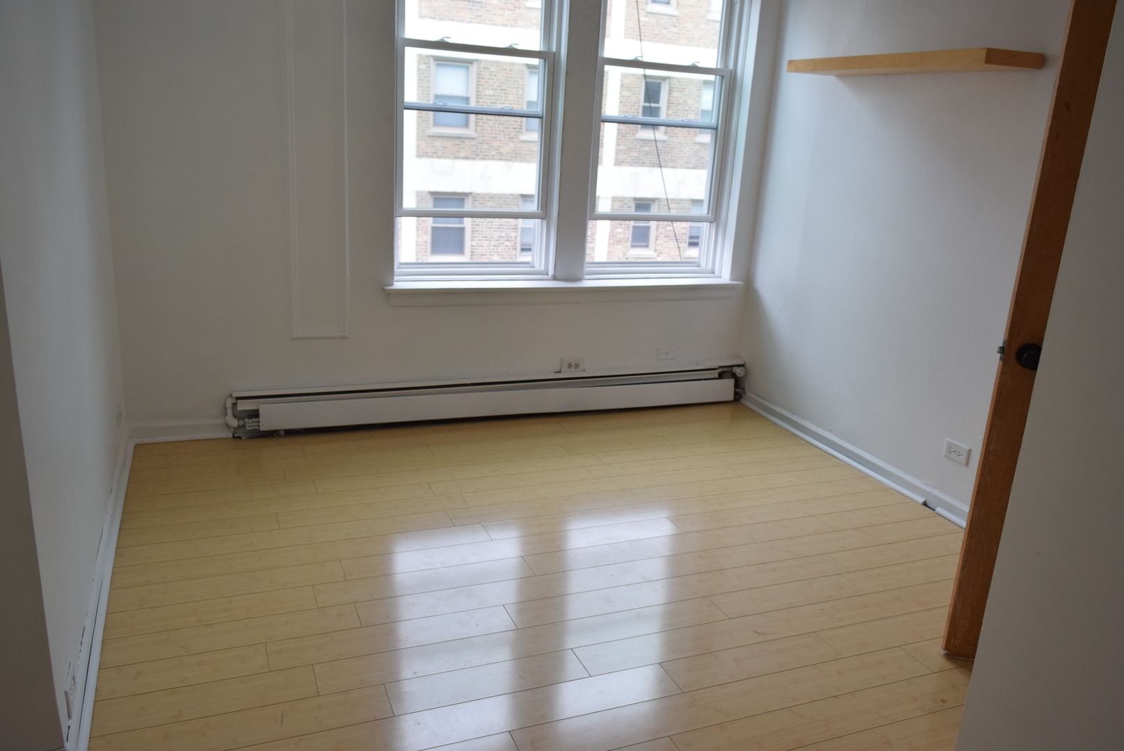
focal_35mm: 27
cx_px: 562
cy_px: 376
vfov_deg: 48.0
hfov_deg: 67.3
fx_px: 844
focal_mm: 18
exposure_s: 1/125
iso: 800
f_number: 5
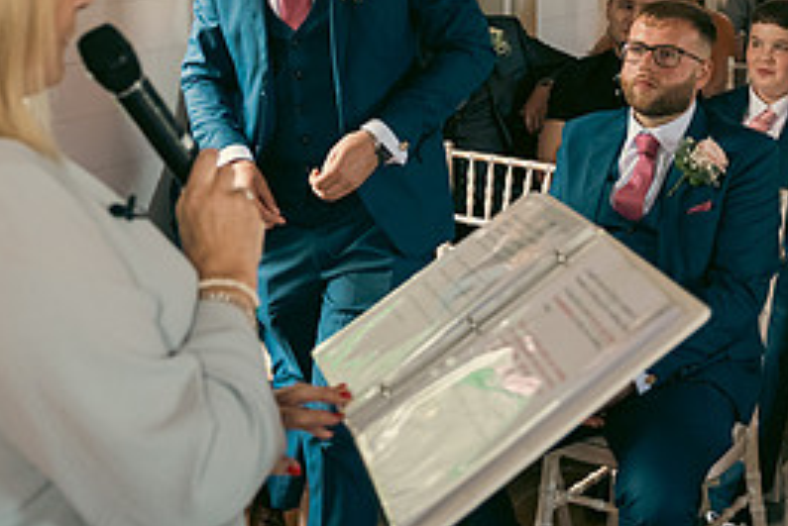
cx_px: 309
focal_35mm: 70
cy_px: 37
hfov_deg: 28.7
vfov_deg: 19.1
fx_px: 1533
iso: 640
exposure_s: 1/160
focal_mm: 32
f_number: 3.5
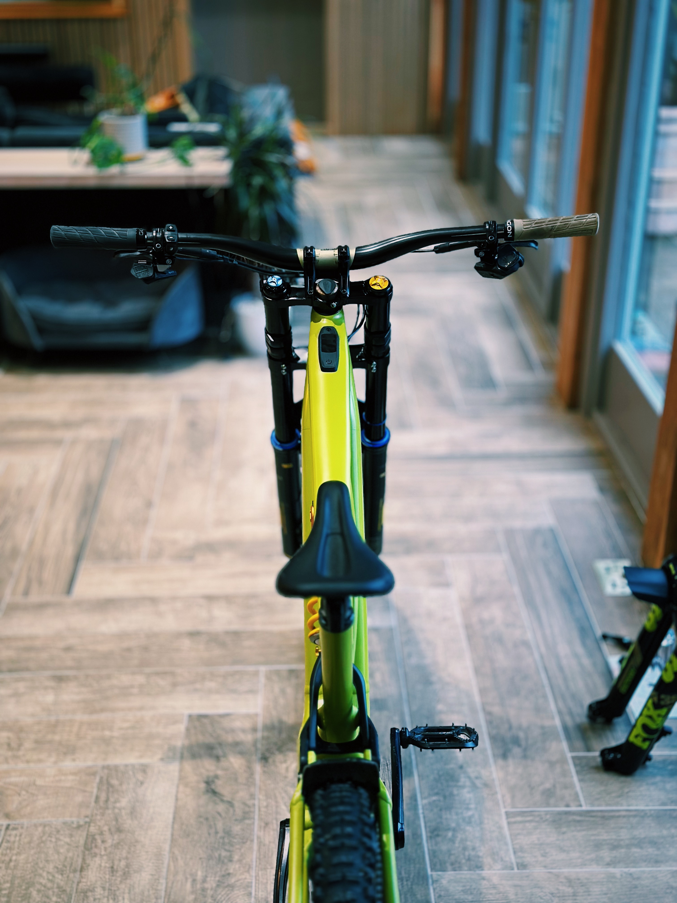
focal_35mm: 48
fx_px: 1252
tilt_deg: -25.7
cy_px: 452
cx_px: 338
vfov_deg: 39.7
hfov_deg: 30.3
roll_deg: -0.2
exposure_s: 1/50
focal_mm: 6.86
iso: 320
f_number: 1.78
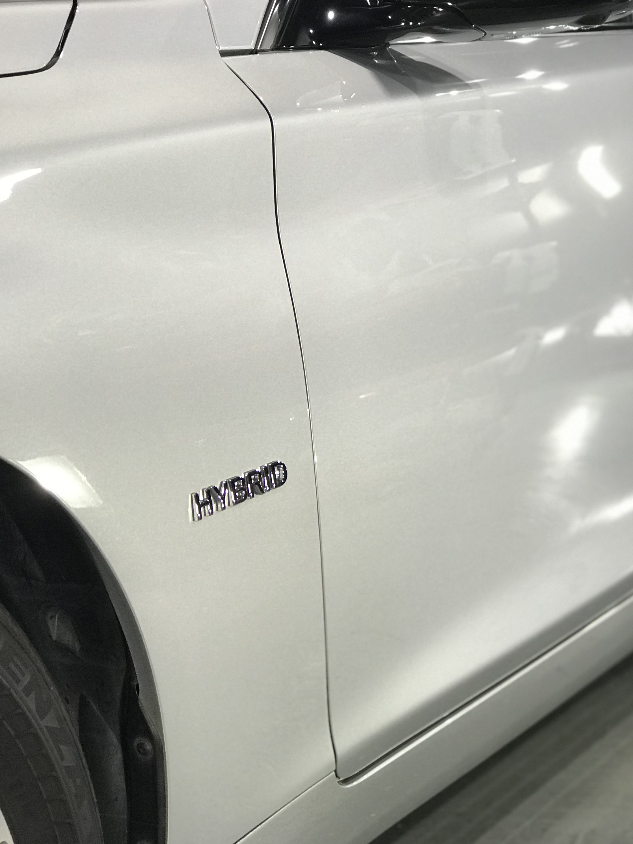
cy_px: 420
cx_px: 437
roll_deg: +2.6
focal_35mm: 77
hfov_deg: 19.1
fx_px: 1877
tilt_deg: -7.0
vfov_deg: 25.3
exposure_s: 1/60
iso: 80
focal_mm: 6.6
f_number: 2.8
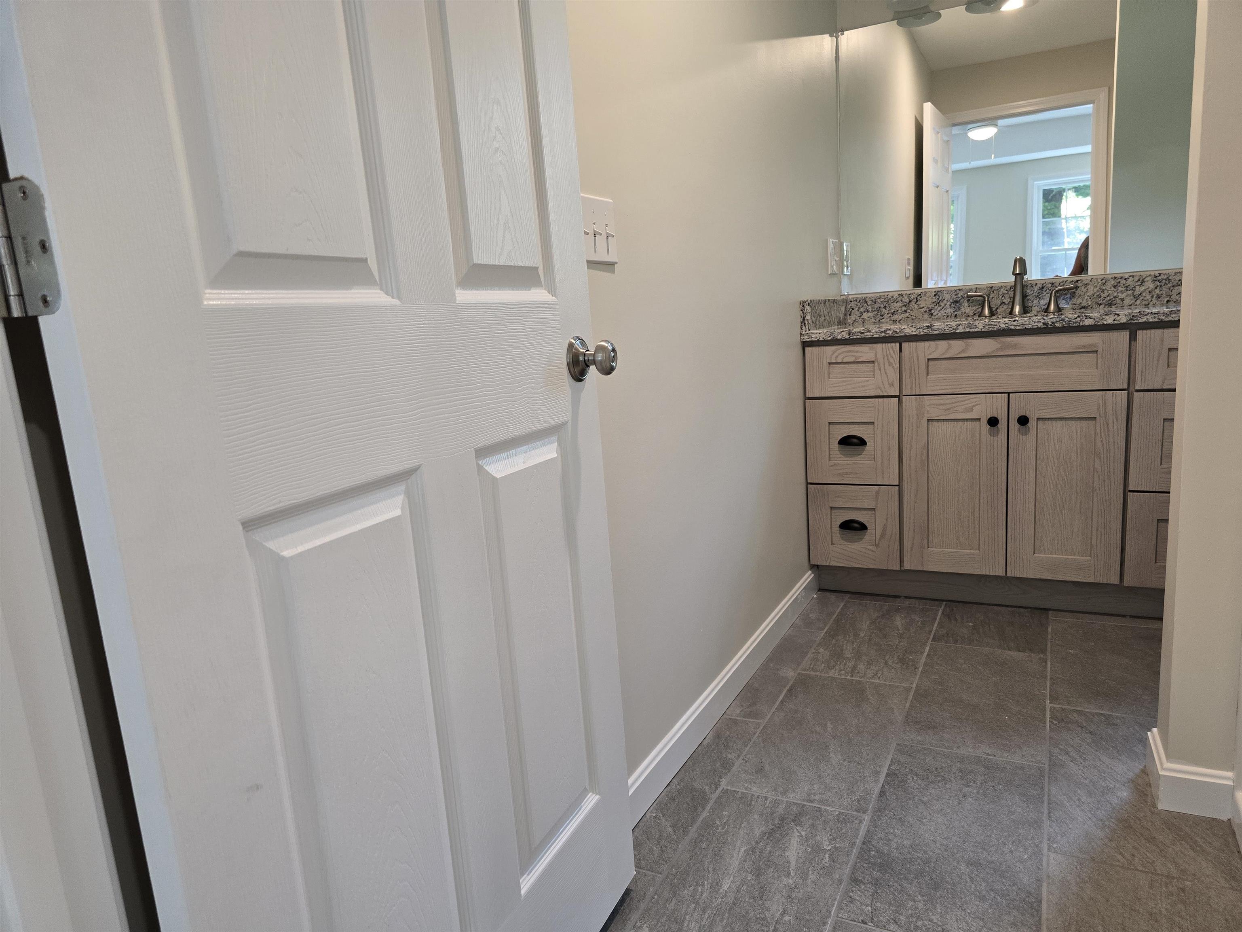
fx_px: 825
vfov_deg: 58.9
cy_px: 466
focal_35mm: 23
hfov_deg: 73.9
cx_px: 621
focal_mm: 6.3
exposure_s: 1/120
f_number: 1.7
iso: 250
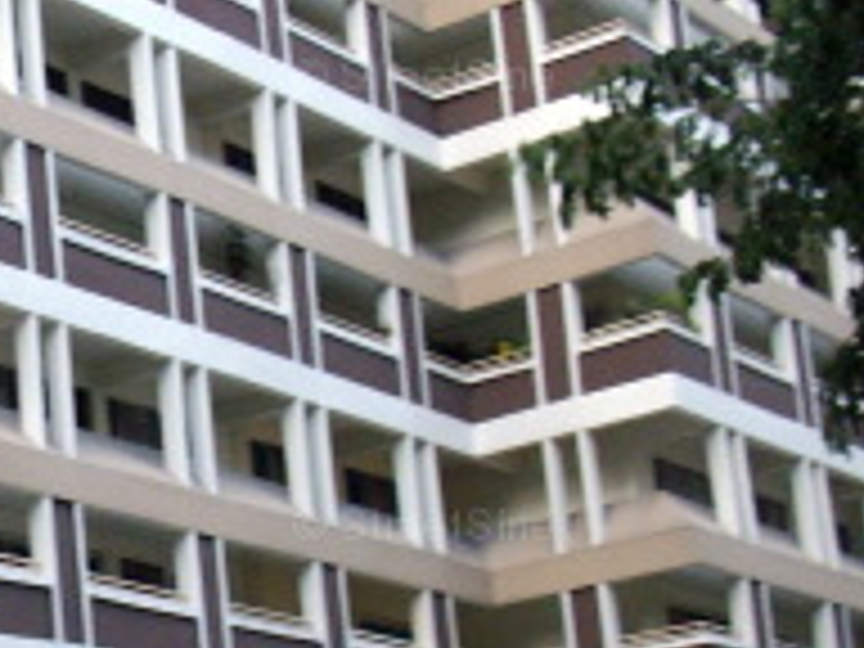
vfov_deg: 13.9
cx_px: -270
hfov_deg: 17.4
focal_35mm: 106
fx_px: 2646
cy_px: 531
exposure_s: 1/50
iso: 185
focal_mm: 6.2
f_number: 2.8
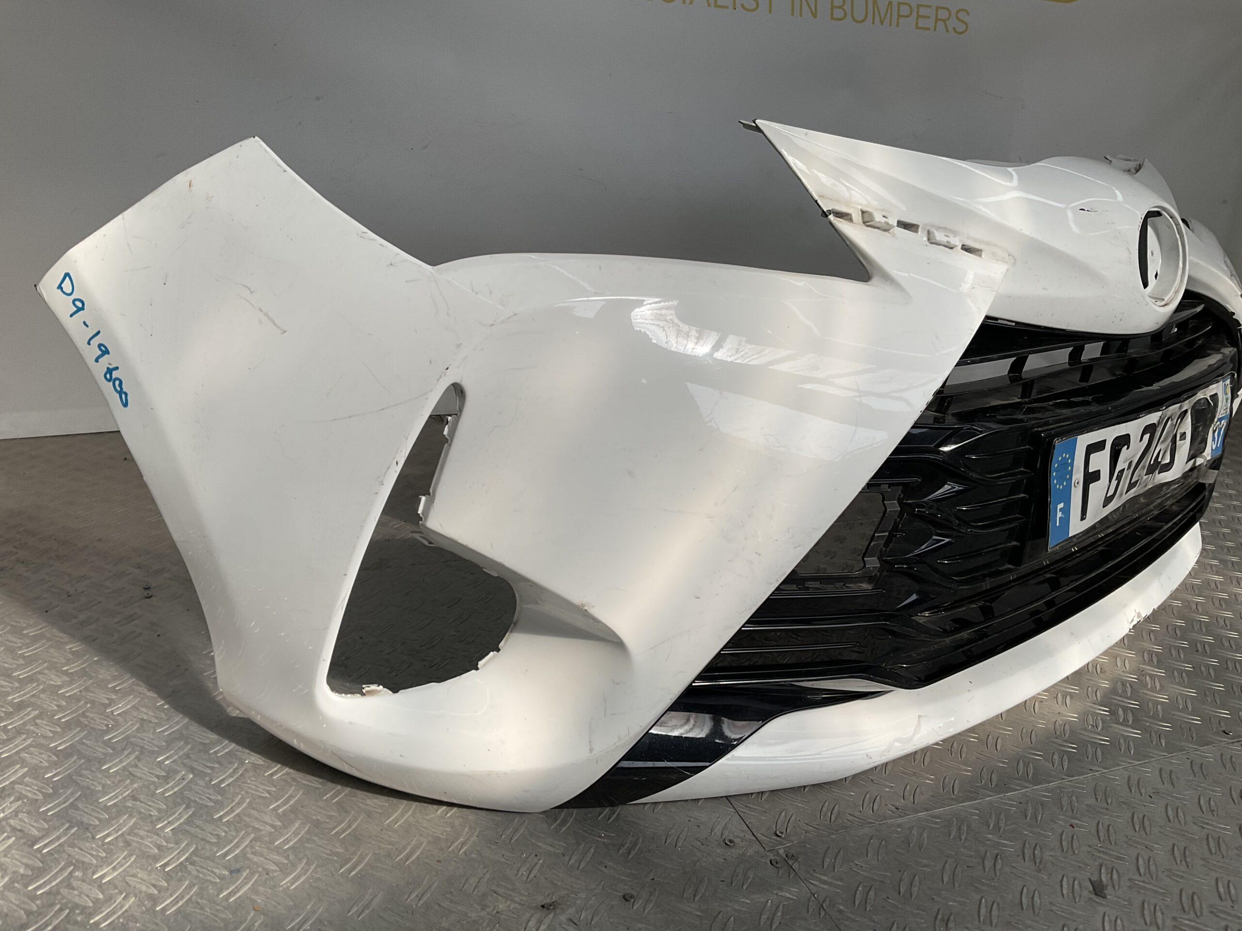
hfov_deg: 61.7
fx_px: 1041
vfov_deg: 48.2
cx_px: 621
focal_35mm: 29
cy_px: 466
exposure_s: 1/1342
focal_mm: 3
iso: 16
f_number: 1.8
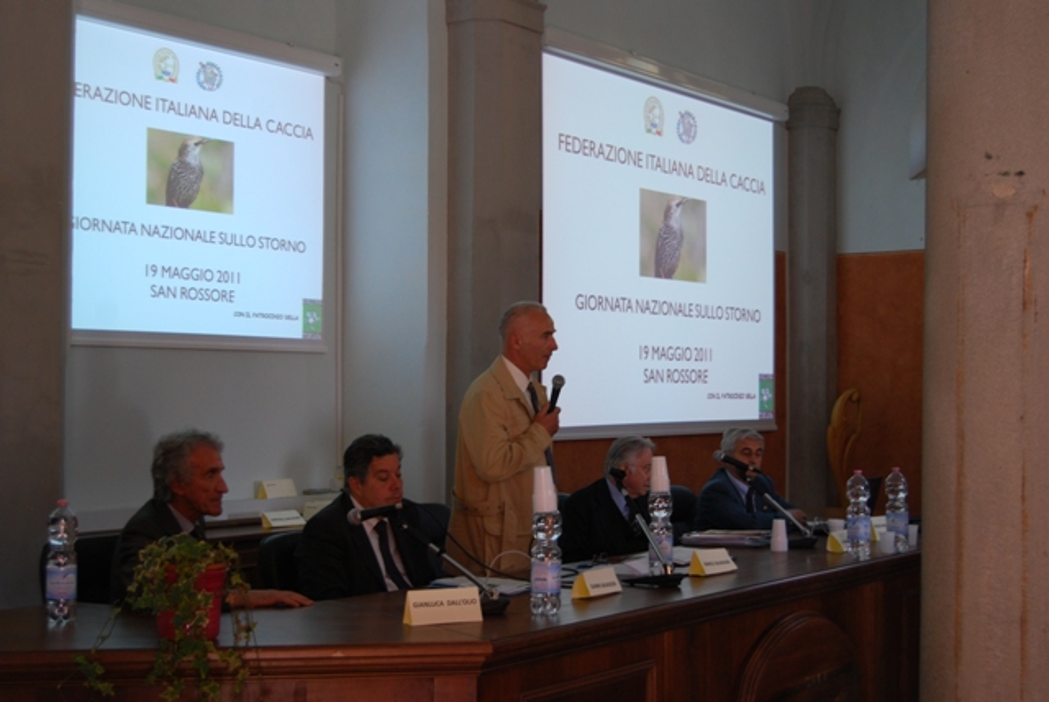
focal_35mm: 52
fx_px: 1531
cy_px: 351
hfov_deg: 37.8
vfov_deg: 25.8
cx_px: 524
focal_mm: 35
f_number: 4.8
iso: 360
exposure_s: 1/30
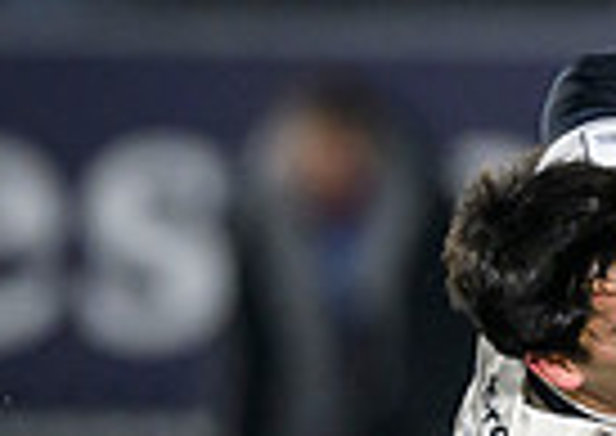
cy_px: 353
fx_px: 51091
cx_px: 995
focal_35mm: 2929
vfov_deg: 0.5
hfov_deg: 0.7
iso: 5000
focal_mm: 560
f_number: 4
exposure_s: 1/1250
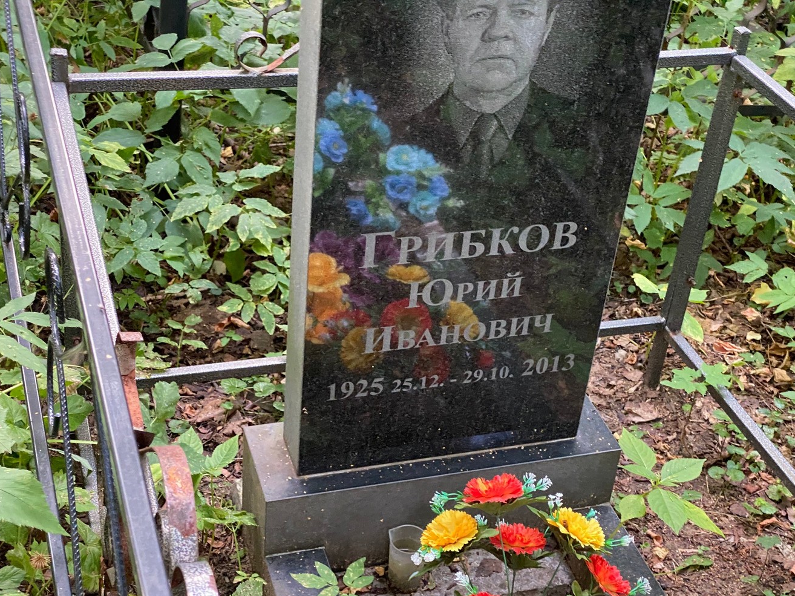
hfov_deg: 33.8
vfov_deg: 25.6
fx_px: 1309
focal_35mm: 57
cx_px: 388
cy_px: 326
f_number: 2
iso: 320
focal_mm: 6
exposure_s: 1/60
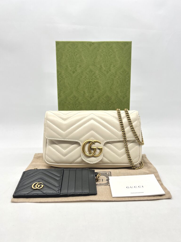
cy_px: 121
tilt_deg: -13.4
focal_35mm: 26
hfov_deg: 53.1
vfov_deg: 67.3
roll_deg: +0.6
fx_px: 181
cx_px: 90
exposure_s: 1/123
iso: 32
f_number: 1.5
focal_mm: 5.7
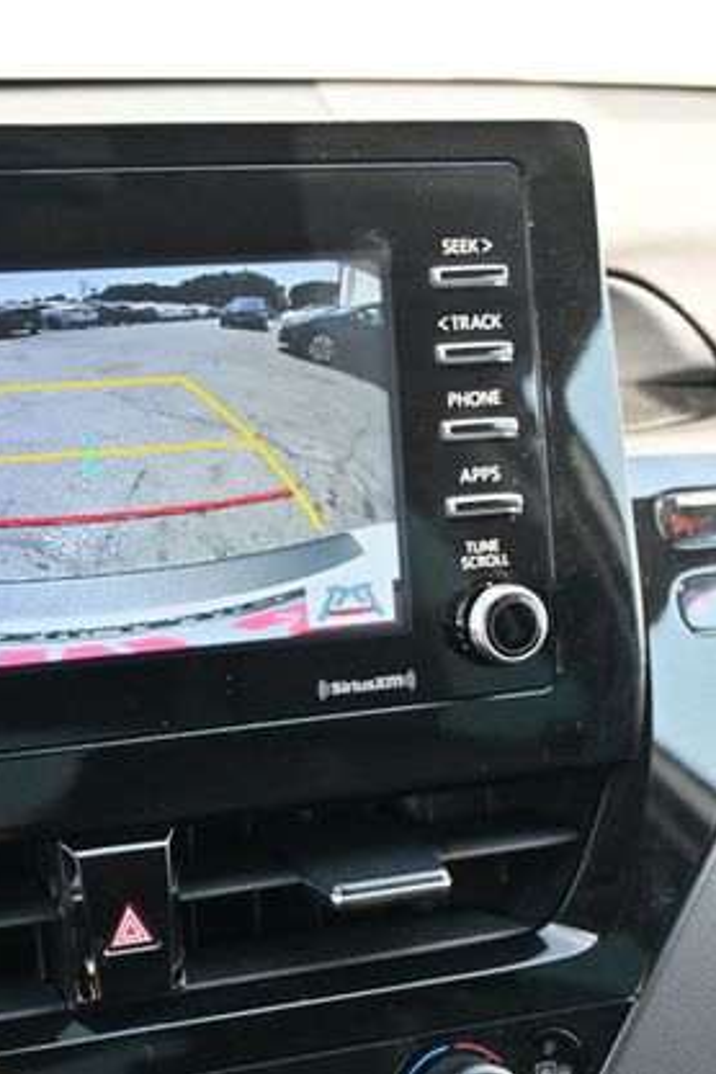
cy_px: 528
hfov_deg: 27.7
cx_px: 21
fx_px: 1372
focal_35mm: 46
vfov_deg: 42.7
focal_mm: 20
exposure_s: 1/125
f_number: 3.8
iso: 400
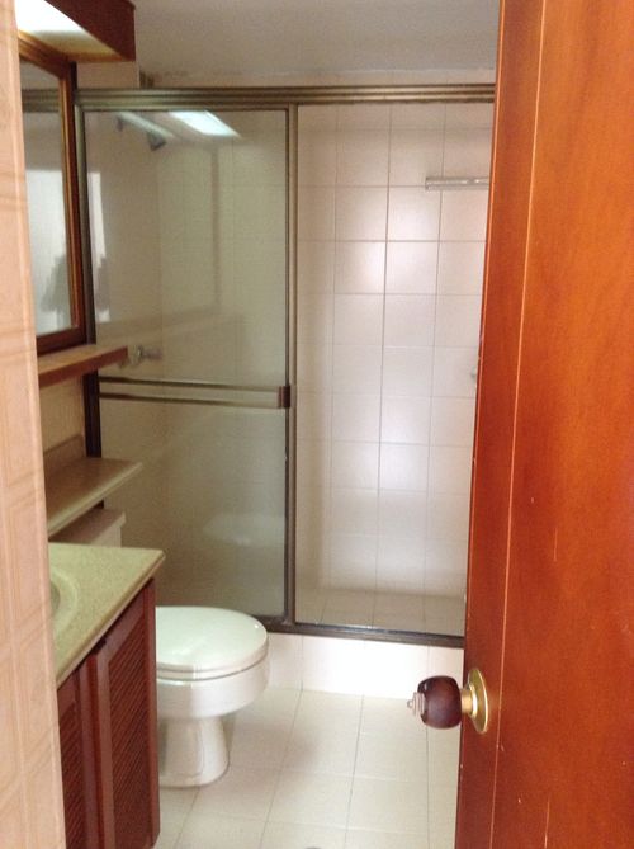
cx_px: 317
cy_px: 424
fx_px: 808
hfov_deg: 42.9
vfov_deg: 55.4
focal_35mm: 33
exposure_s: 1/24
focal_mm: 3.3
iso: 200
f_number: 2.4
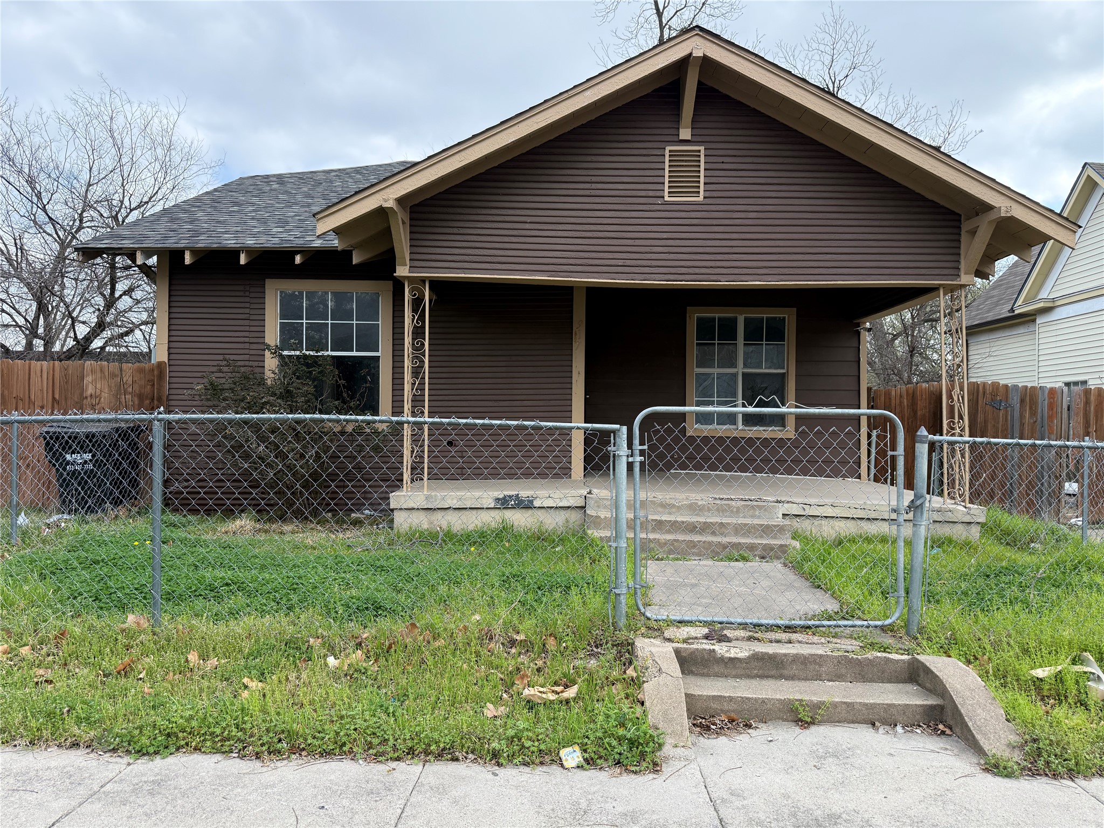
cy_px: 414
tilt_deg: +1.7
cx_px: 552
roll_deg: -0.9
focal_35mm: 24
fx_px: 765
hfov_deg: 71.6
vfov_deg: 56.8
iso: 100
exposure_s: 1/1618
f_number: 1.78
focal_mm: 6.76
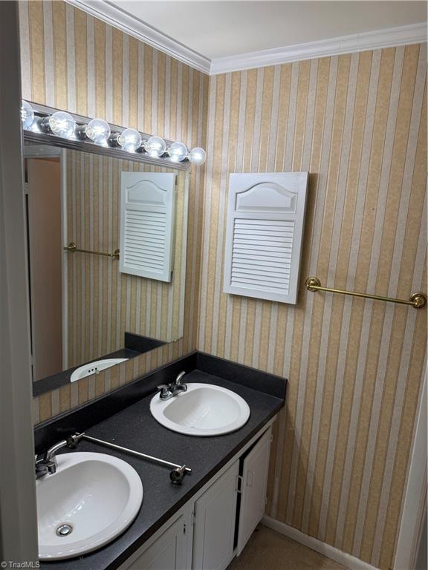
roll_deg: -3.1
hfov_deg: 56.8
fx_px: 396
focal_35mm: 24
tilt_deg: -11.2
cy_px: 285
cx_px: 214
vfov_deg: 71.6
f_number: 1.78
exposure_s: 1/217
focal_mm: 6.76
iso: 100
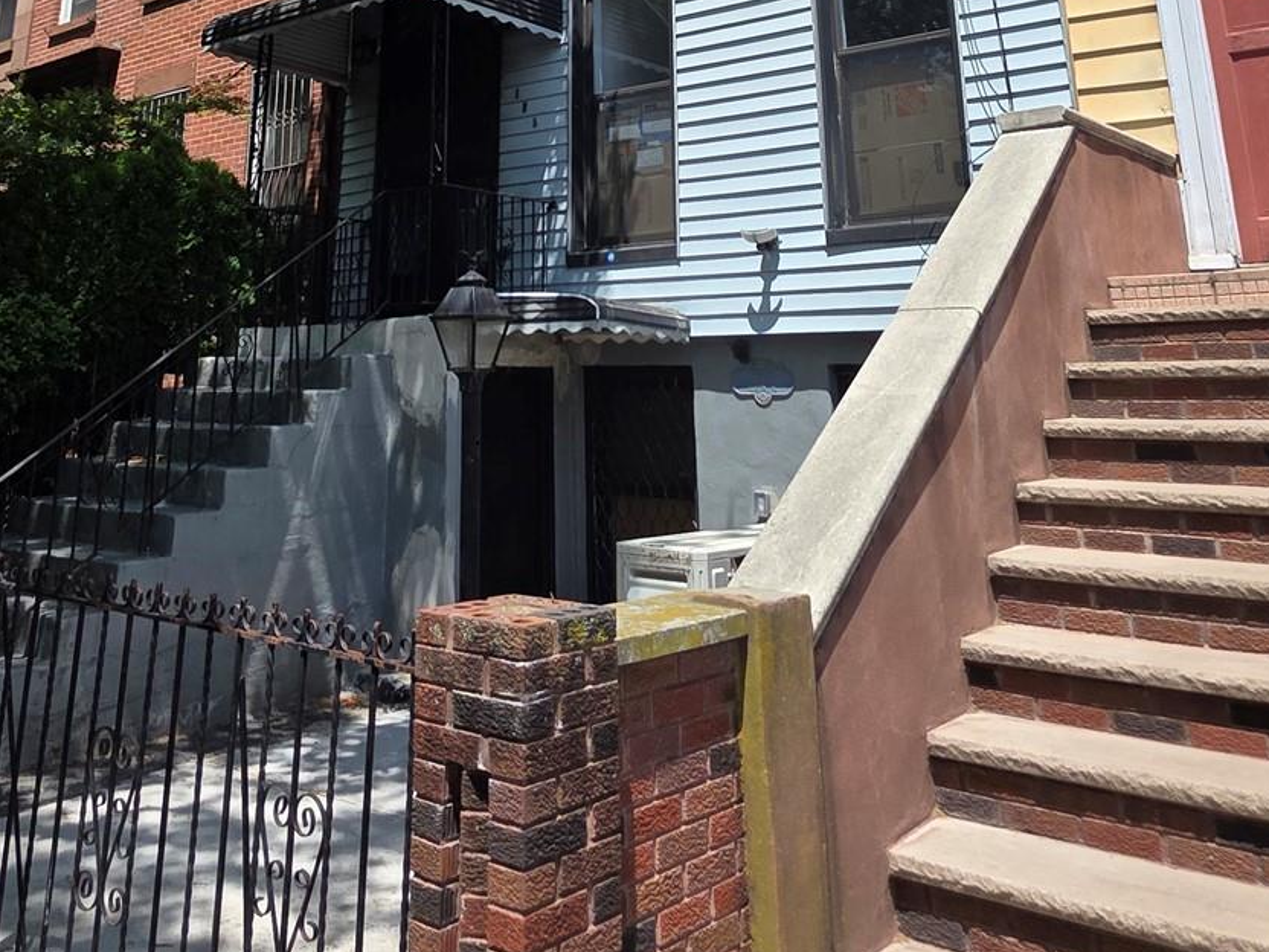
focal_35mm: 32
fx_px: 1173
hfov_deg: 56.4
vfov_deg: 38.7
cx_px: 508
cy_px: -17
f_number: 1.9
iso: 40
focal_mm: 2.2
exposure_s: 1/1654
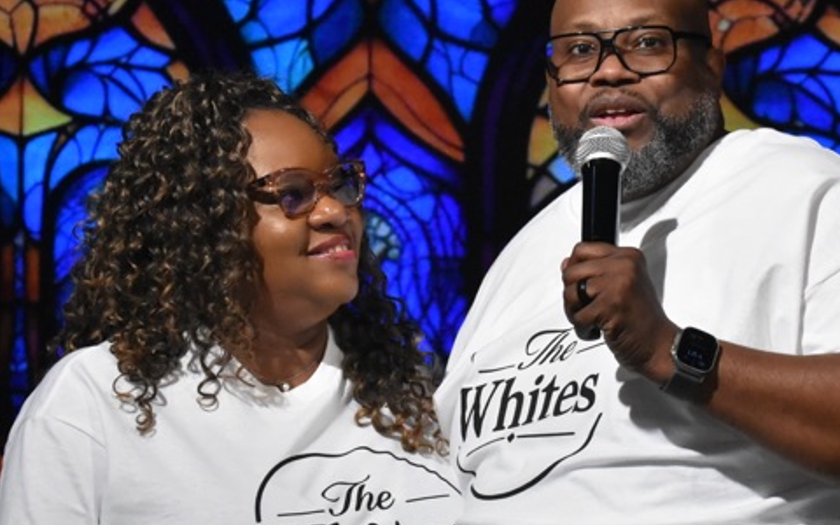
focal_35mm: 189
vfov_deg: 6.9
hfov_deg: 11.1
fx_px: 4327
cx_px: 618
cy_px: 296
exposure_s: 1/800
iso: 6400
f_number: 6.3
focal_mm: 66
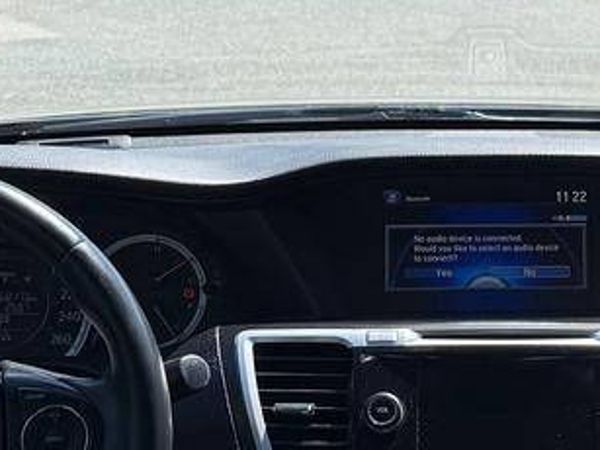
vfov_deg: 14.8
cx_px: 571
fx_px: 1733
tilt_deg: -10.7
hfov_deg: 19.2
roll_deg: -0.4
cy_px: 168
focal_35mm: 100
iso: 80
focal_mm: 6.76
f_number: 1.78
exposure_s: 1/2000
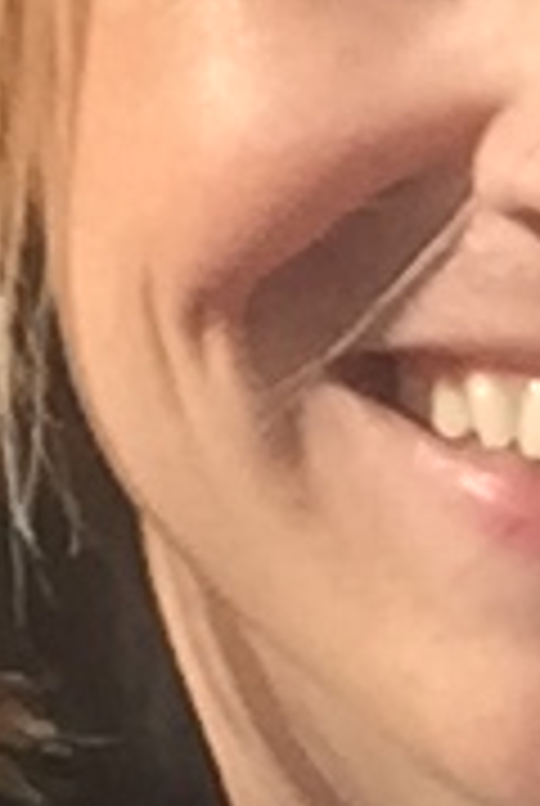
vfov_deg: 8.8
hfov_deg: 5.9
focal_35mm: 230
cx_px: -486
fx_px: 5155
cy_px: -216
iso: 32
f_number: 2.2
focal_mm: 2.65
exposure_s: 1/1976
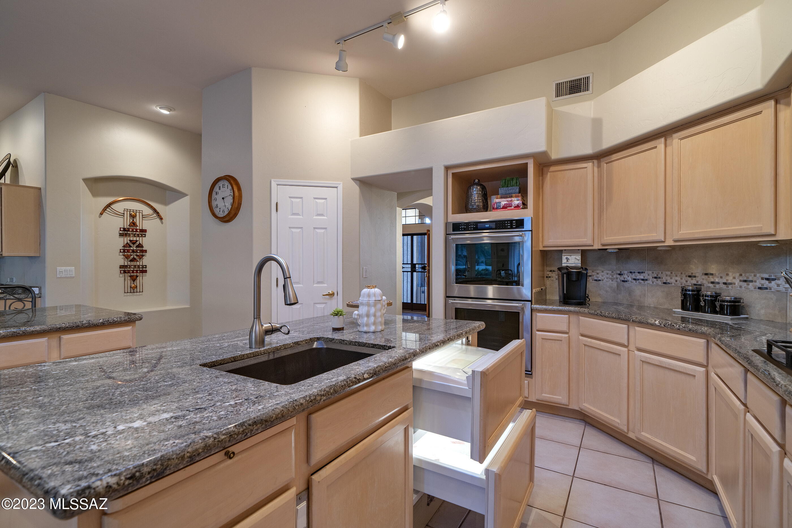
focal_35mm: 16
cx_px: 396
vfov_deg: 73.7
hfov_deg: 96.7
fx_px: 352
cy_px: 264
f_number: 7.1
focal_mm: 16
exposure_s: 1/4
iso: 200
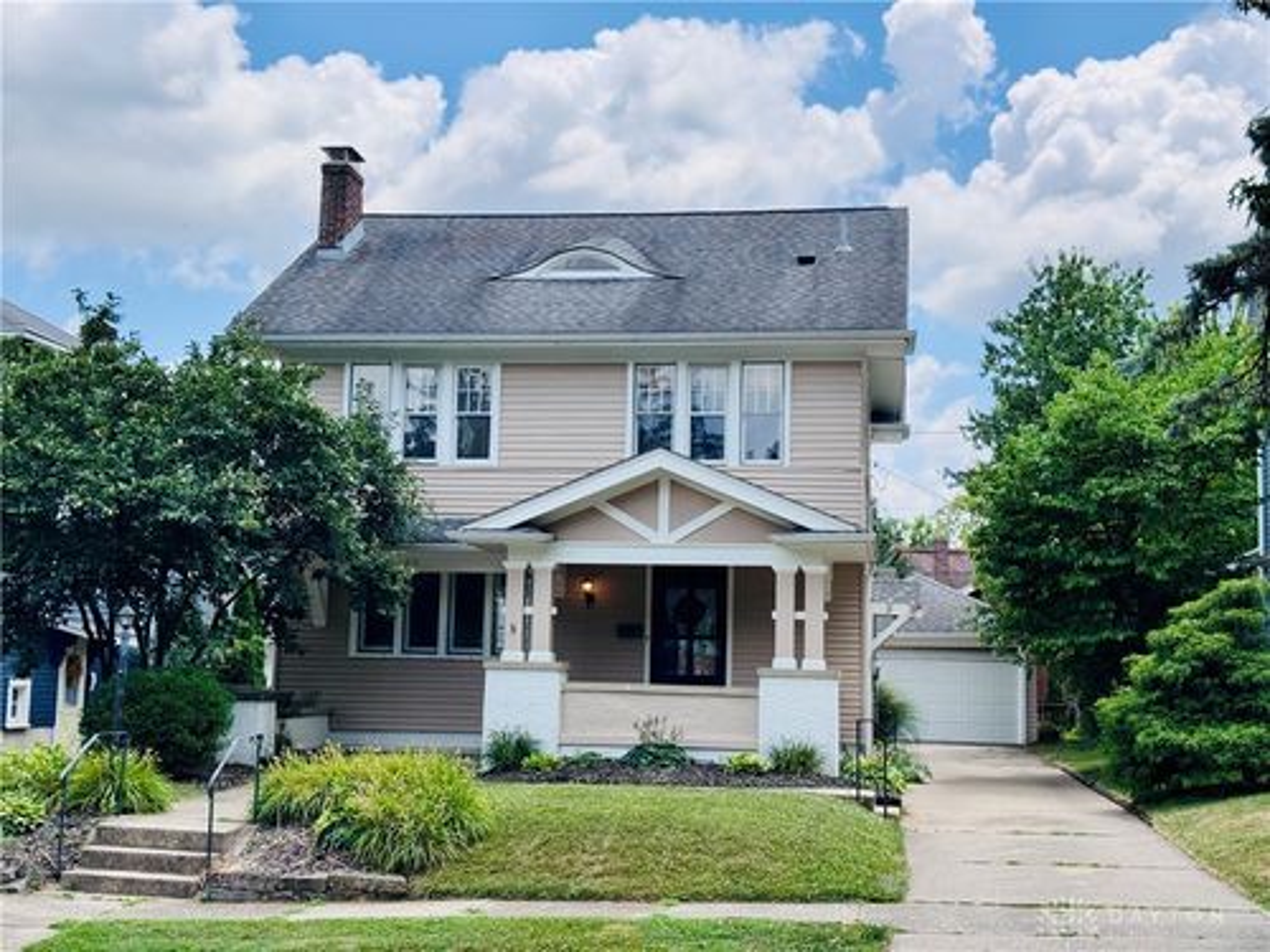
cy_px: 476
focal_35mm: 48
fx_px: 1761
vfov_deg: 30.3
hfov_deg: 39.7
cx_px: 635
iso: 64
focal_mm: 6.76
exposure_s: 1/3096
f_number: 1.78
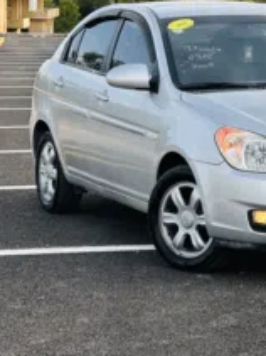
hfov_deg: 10.1
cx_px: 251
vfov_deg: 13.5
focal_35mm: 146
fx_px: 1497
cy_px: 62
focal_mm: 9
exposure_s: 1/121
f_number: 2.8
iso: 25
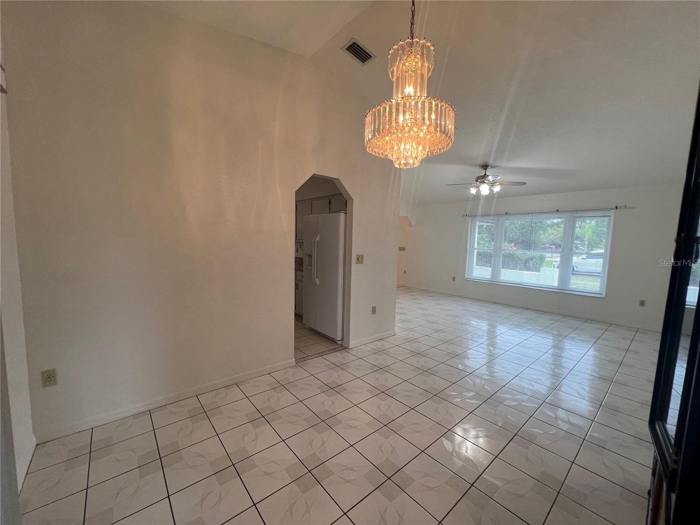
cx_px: 350
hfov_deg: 106.2
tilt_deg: -4.4
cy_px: 262
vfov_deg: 89.9
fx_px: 263
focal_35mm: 13
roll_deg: -1.3
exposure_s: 1/120
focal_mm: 1.57
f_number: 1.8
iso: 100
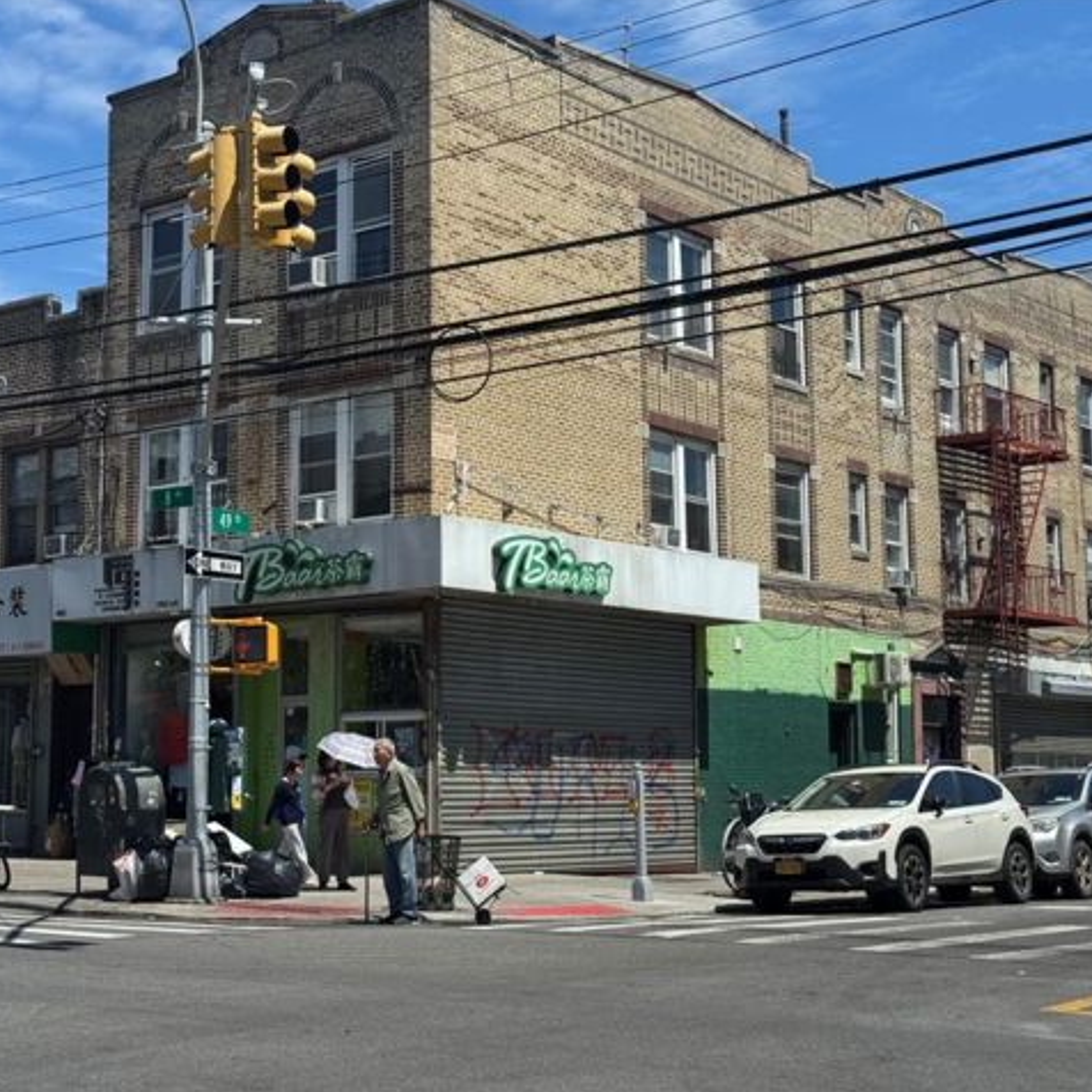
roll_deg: -0.1
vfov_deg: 30.0
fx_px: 2034
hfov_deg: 30.0
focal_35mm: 57
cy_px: 544
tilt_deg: +6.3
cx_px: 452
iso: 64
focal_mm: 6.76
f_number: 1.78
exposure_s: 1/4608
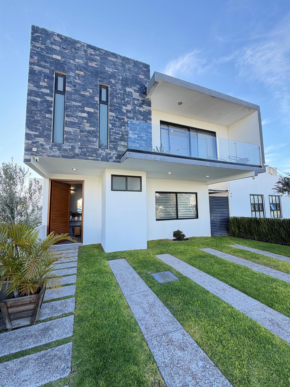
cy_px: 194
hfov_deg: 85.7
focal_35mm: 14
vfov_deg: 102.1
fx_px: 156
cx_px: 145
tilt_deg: +5.1
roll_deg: +0.7
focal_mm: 2.22
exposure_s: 1/121
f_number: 2.2
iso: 64
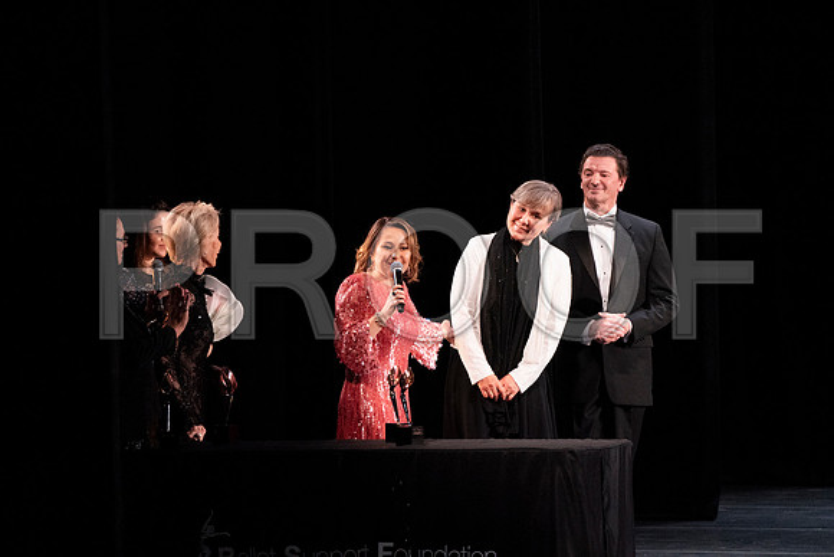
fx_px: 9268
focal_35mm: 400
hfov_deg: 5.2
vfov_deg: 3.4
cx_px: 417
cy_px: 278
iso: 12800
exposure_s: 1/320
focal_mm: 400
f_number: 6.3
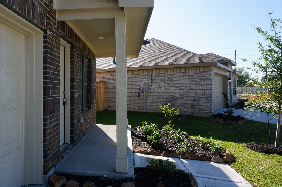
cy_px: 79
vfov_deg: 43.3
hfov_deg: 61.3
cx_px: 109
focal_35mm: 30
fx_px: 235
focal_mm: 16
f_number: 11
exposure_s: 1/80
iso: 100
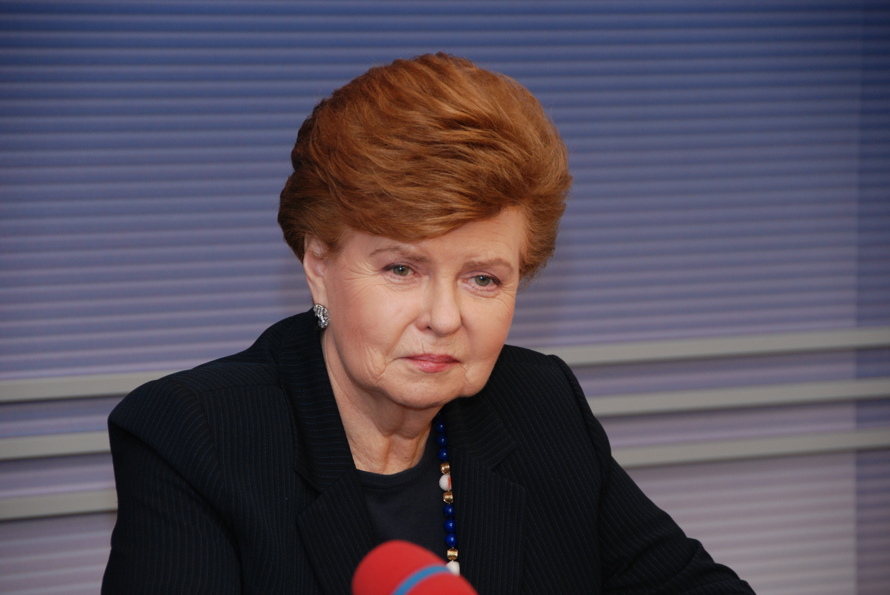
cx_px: 445
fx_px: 4827
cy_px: 298
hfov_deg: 10.5
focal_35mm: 195
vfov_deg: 7.1
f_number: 5.6
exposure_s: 1/60
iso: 400
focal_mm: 130
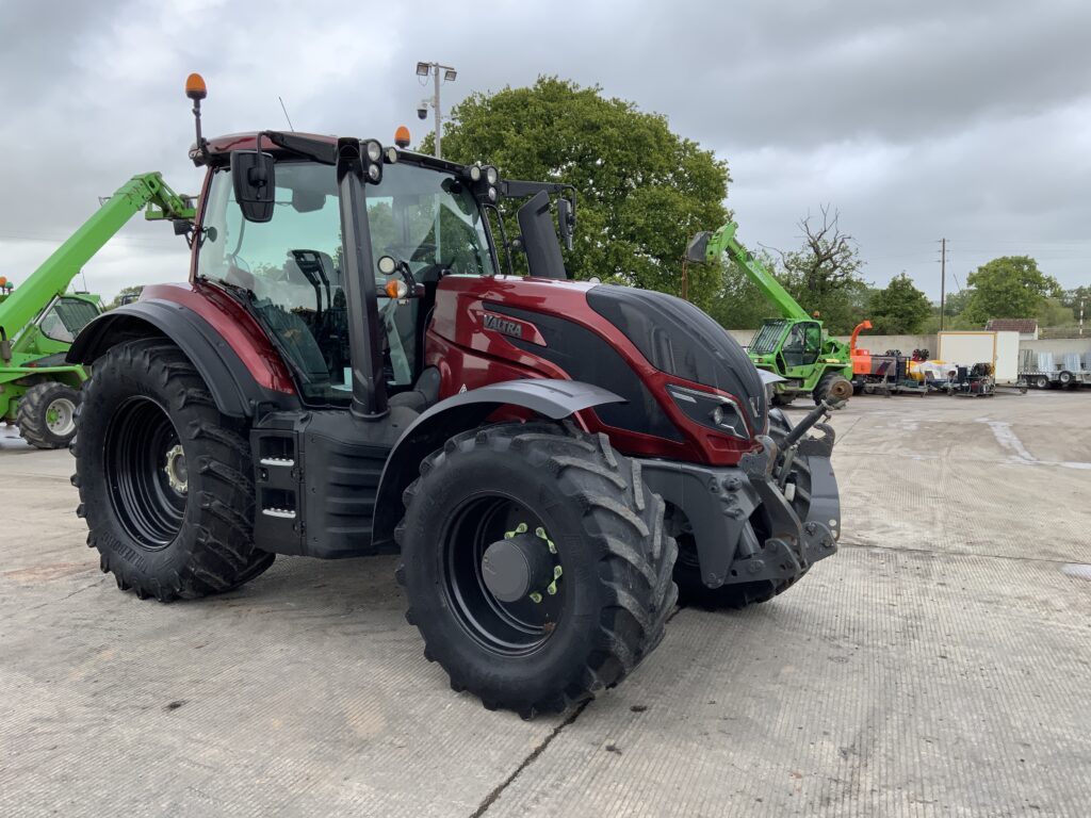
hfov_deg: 61.7
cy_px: 409
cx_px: 546
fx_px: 914
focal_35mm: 29
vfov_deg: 48.2
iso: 16
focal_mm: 3
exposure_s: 1/307
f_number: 1.8
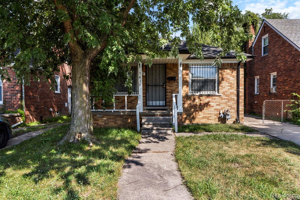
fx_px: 217
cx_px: 150
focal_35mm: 26
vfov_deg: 49.5
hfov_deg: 69.4
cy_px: 100
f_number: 8
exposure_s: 1/80
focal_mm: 26
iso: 100
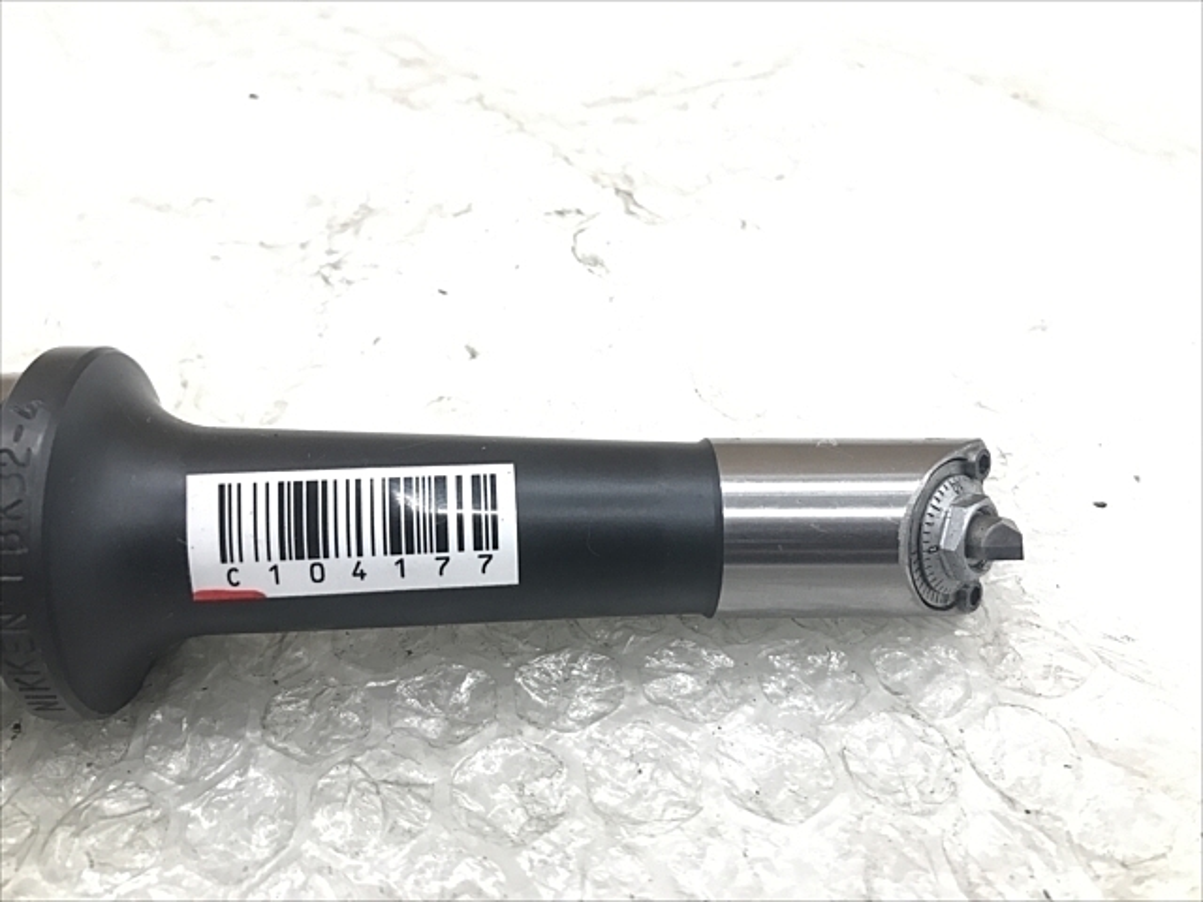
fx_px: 973
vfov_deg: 49.7
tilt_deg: -44.5
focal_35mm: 28
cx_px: 602
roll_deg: -1.3
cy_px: 451
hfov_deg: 63.4
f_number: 1.8
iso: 40
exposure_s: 1/20
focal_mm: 3.99
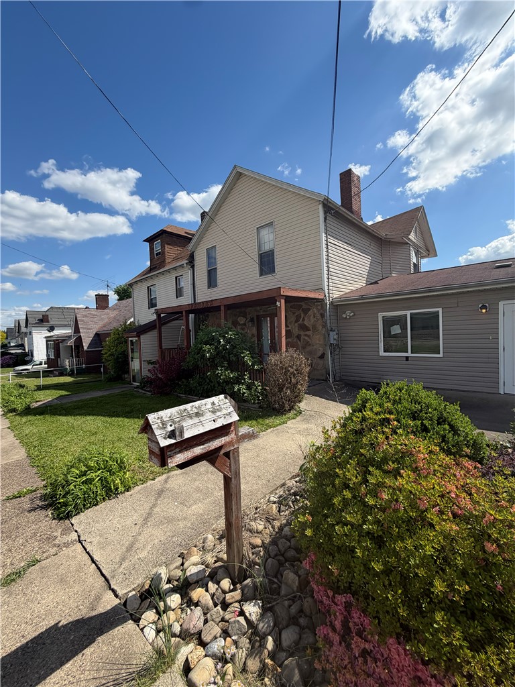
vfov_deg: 102.1
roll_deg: +2.7
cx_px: 258
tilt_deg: -1.8
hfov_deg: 85.7
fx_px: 278
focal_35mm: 14
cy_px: 344
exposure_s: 1/841
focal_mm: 2.22
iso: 25
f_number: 2.2
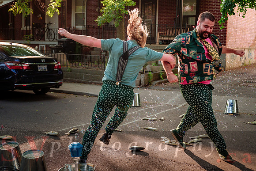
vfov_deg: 28.7
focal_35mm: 47
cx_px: 128
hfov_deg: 41.9
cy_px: 86
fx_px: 334
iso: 500
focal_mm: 31
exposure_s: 1/1000
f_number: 1.8
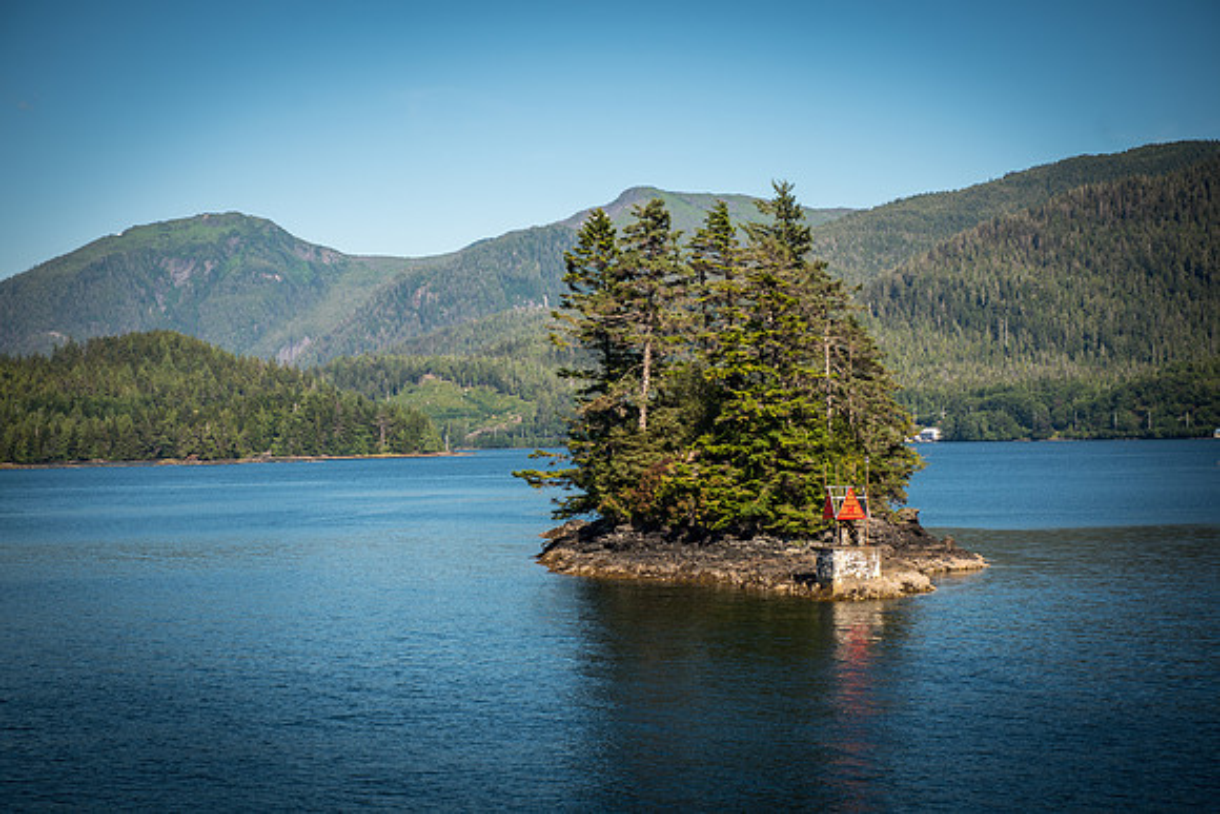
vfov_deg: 19.5
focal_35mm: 70
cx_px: 610
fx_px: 2373
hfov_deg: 28.8
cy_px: 407
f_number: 4
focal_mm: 70
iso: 100
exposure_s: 1/500
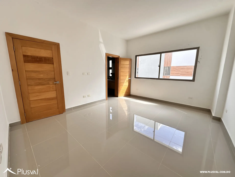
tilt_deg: -8.4
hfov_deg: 102.1
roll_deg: -0.6
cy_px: 88
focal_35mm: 14
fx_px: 95
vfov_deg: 85.7
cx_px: 118
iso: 40
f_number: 2.2
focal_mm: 2.22
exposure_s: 1/304
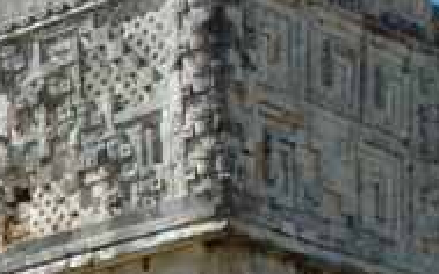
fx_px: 2473
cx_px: -365
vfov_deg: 6.2
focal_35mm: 207
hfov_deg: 9.6
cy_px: 448
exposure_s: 1/400
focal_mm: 25
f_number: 11
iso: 400
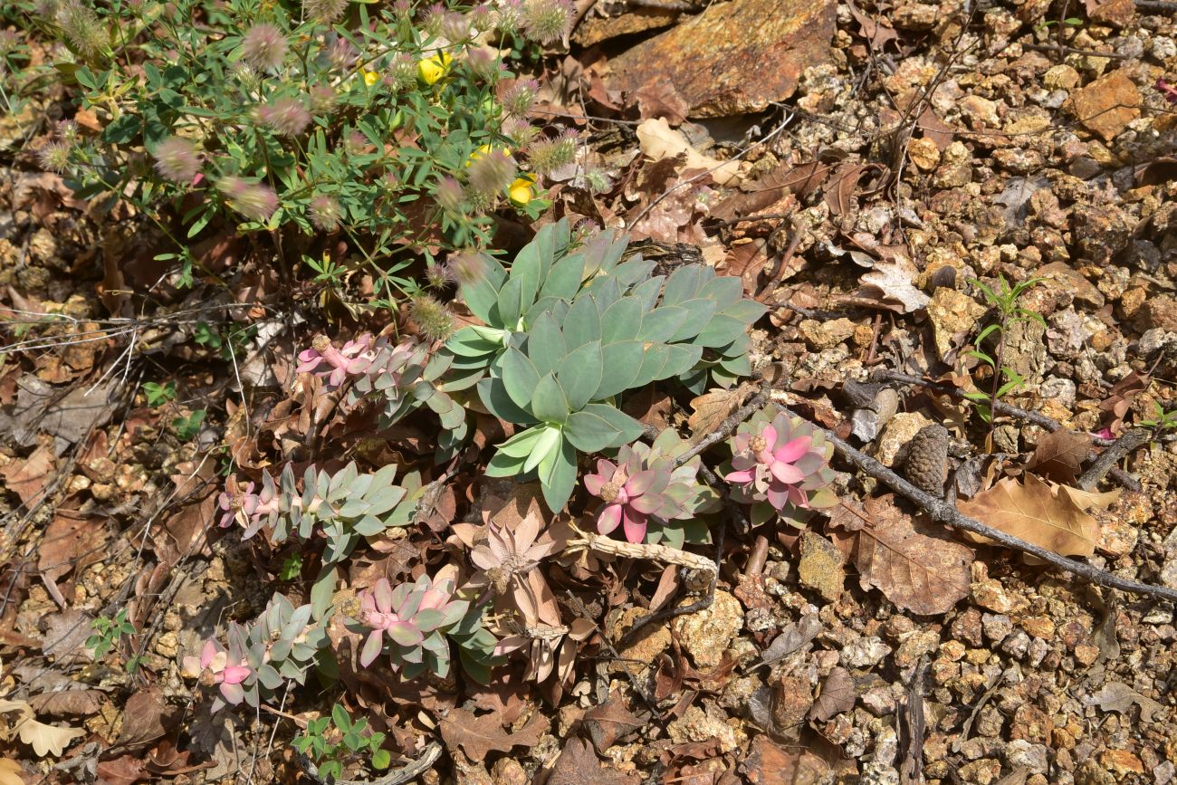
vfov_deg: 27.0
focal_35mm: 50
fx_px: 1635
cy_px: 392
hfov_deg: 39.6
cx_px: 588
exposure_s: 1/125
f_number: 22
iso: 320
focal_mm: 50
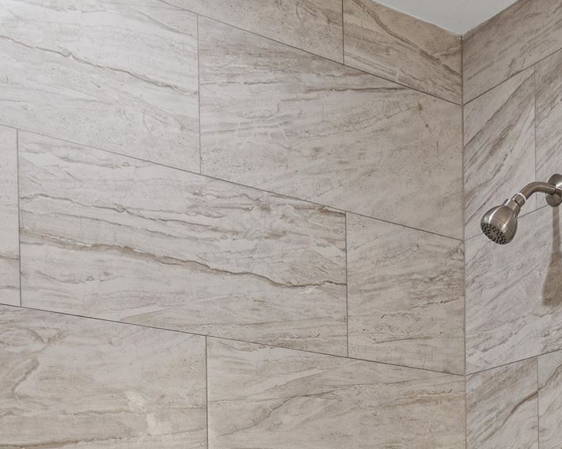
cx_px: 697
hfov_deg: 24.6
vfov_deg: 19.9
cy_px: 619
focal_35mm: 69
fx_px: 1148
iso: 100
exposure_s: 1/60
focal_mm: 17
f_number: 8
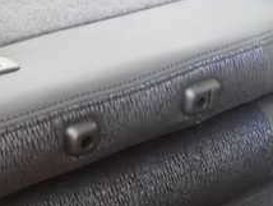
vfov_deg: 17.6
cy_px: 133
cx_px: 196
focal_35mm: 84
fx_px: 663
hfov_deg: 23.1
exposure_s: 1/100
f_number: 2.3
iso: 2500
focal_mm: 5.4
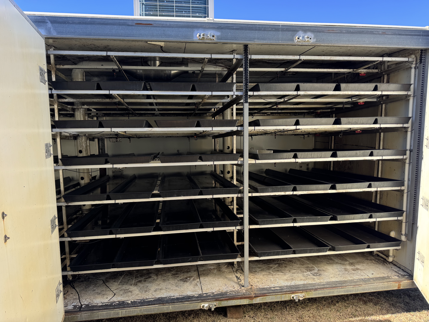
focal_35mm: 24
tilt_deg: -6.8
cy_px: 161
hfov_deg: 71.6
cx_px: 214
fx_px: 297
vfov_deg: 56.8
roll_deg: +3.0
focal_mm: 6.76
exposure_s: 1/495
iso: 80
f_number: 1.78
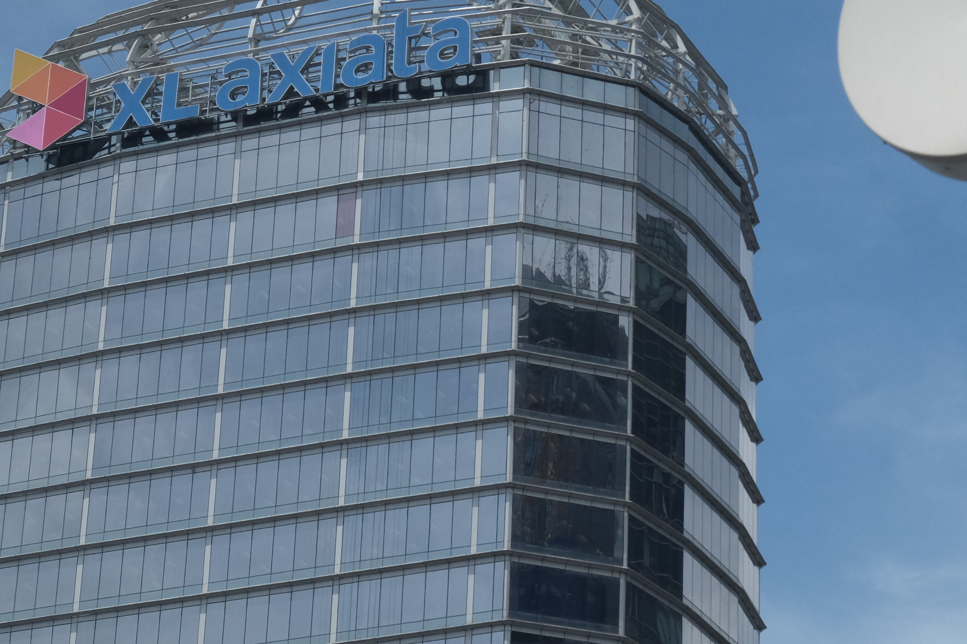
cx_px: 799
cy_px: 227
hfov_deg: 15.6
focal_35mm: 130
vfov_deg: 10.5
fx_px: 3492
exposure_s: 1/5400
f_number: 7.1
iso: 1600
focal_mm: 44.4
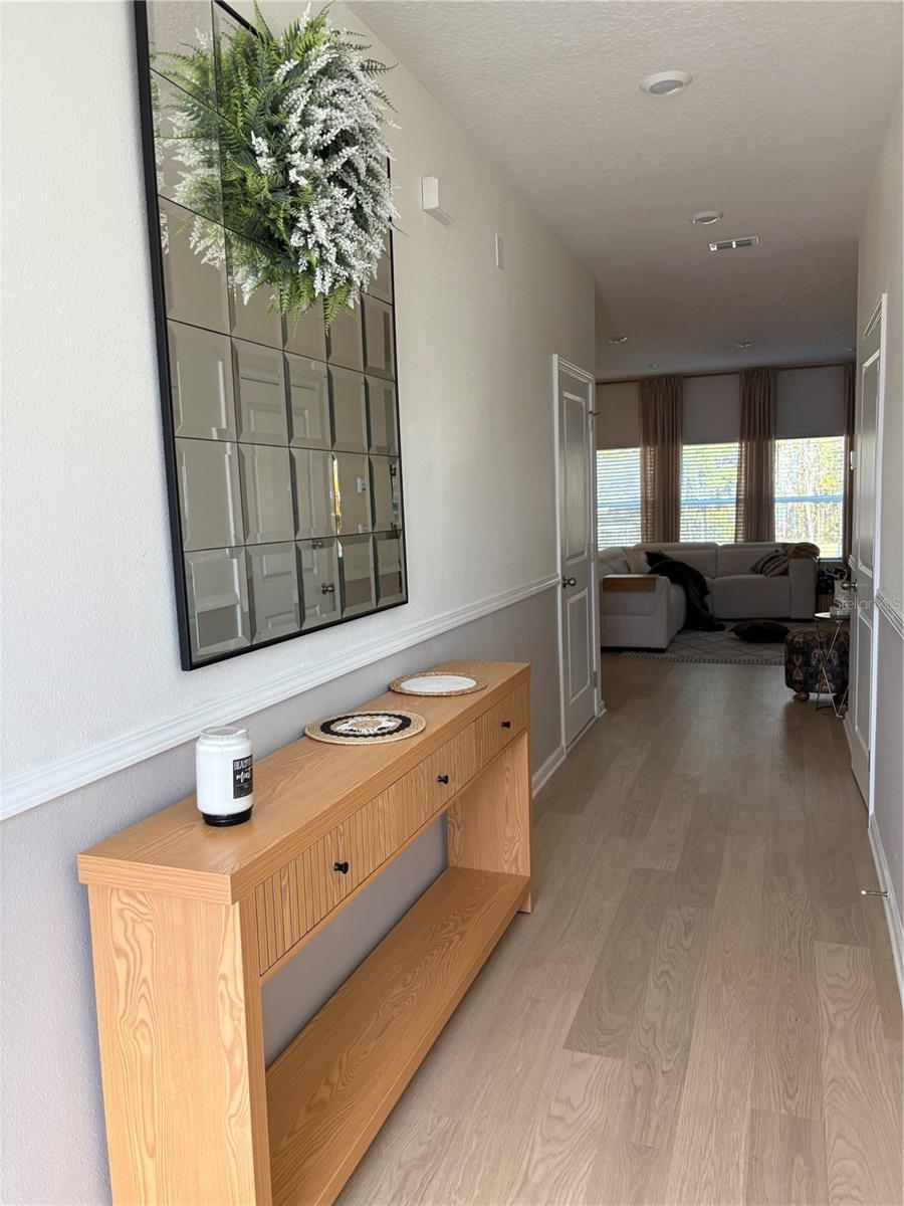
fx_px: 905
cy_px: 603
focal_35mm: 26
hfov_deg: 53.1
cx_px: 452
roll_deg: +2.7
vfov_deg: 67.3
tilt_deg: -7.2
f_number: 1.6
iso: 100
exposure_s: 1/122
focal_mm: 5.96
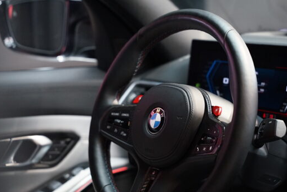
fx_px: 829
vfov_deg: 13.2
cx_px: 172
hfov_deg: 19.6
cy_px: 120
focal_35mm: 104
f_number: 2.8
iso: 3200
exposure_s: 1/80
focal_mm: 70
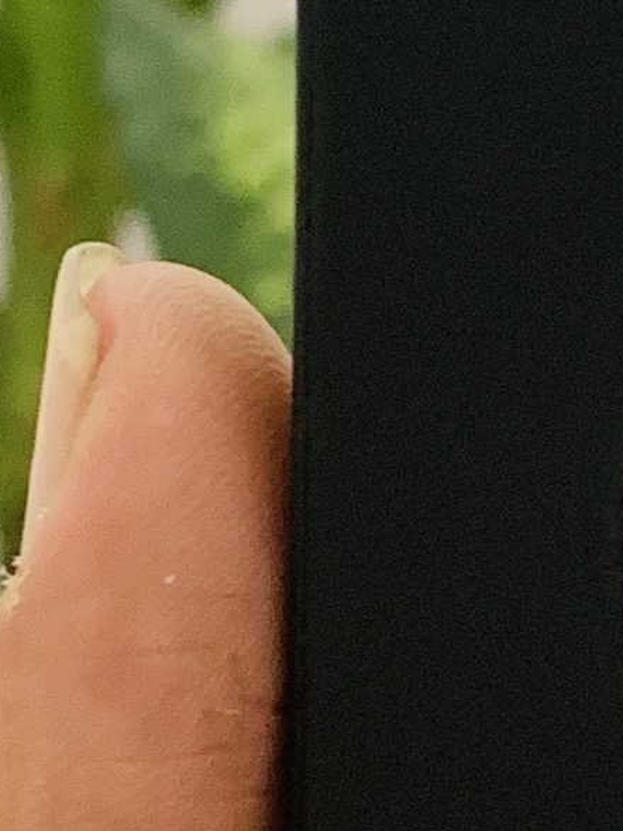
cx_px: 802
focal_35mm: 178
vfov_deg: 11.1
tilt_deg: -19.8
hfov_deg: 8.2
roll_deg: +2.3
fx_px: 4270
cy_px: 327
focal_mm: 4.25
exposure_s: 1/60
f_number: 1.8
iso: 125
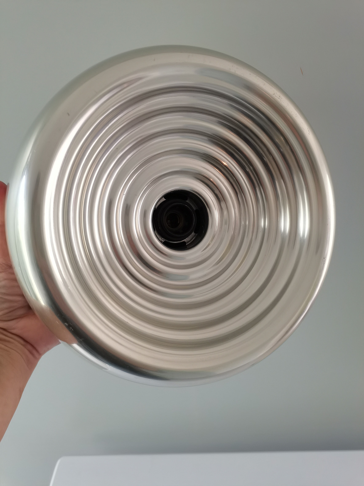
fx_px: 365
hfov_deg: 53.1
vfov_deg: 67.3
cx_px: 182
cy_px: 243
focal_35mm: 26
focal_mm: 5.58
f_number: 1.8
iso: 500
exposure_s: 1/33.3
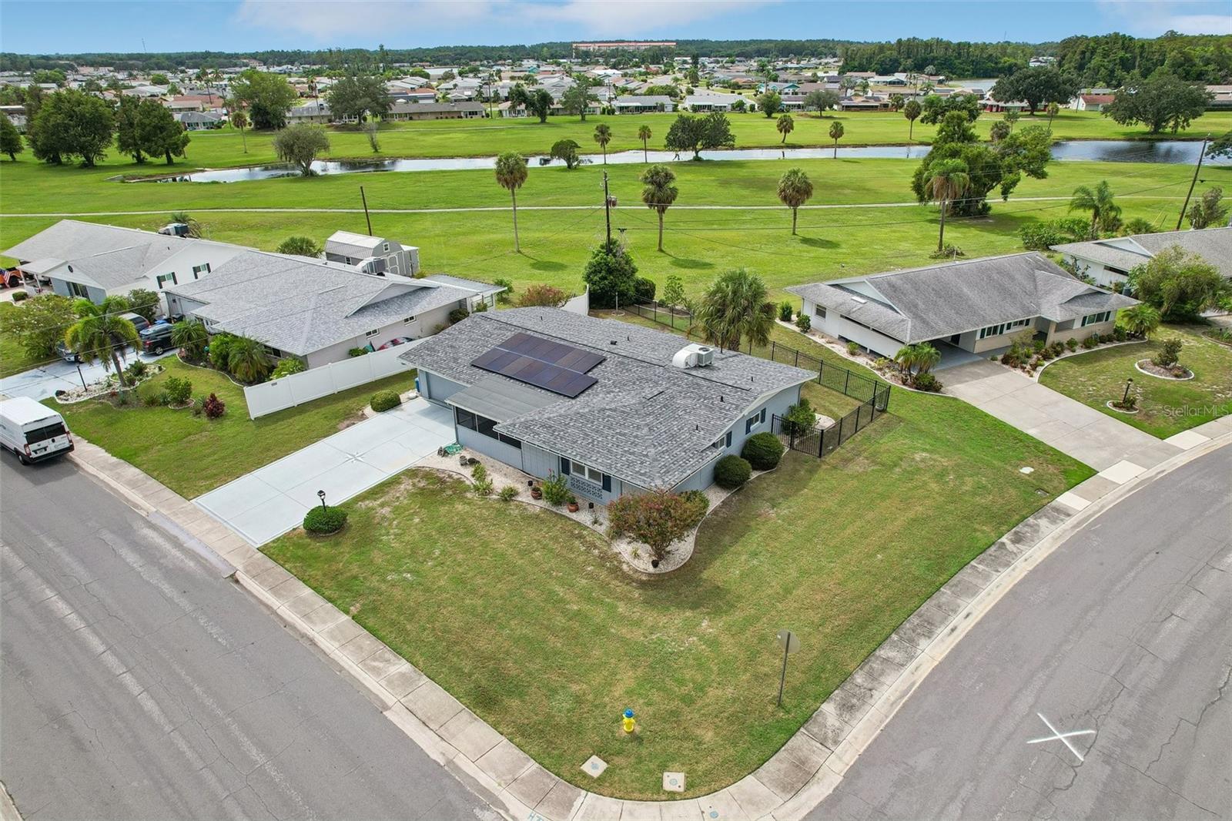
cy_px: 410
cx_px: 616
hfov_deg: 78.6
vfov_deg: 57.2
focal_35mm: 22
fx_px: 753
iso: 130
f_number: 2.8
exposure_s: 1/2500
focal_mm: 8.4
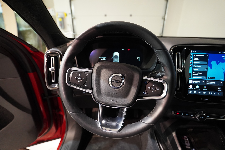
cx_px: 112
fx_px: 100
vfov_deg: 73.7
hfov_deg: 96.7
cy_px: 75
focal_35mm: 16
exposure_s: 1/160
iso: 6400
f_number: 2.8
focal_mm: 16
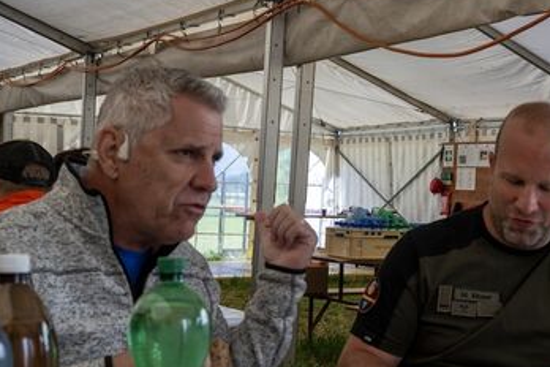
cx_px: 414
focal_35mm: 62
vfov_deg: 21.9
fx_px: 947
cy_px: 212
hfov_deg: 31.8
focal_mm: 40
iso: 200
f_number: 8
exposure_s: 1/160
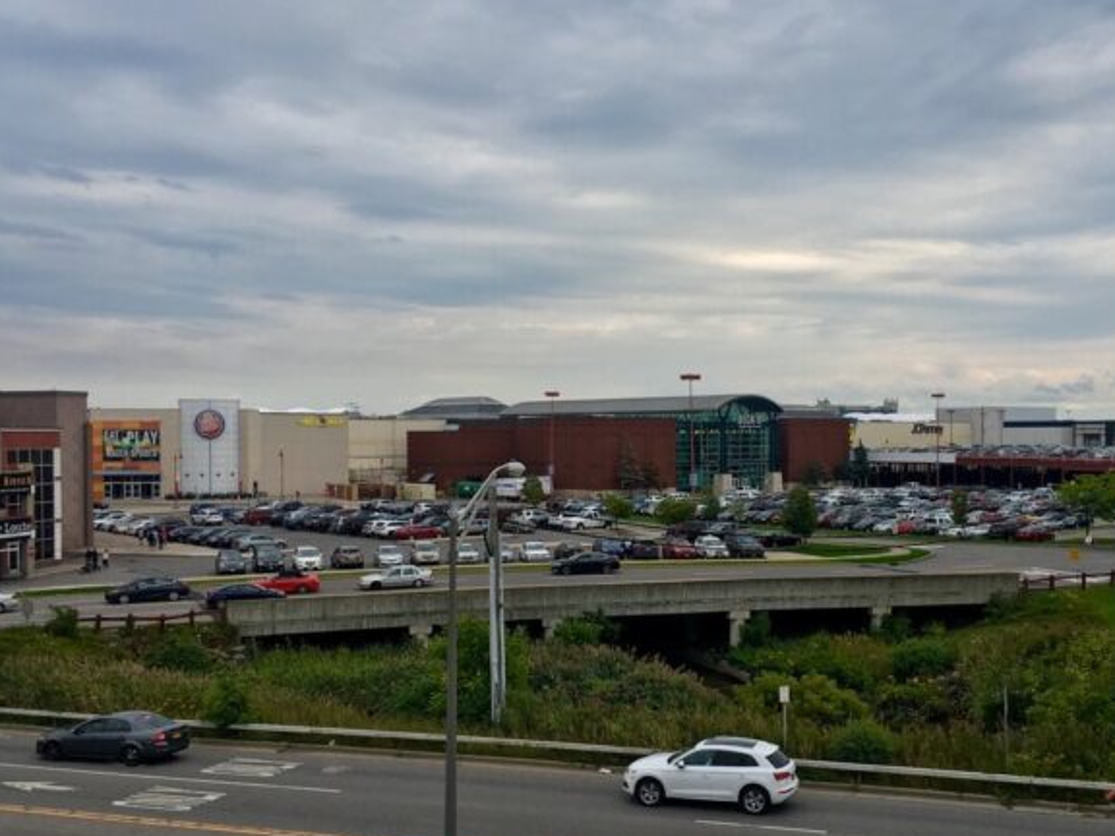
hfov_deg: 47.7
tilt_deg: +0.7
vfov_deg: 36.8
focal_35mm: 39
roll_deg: -0.2
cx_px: 651
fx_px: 1256
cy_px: 463
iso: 25
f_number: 2.2
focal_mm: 4.15
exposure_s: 1/549
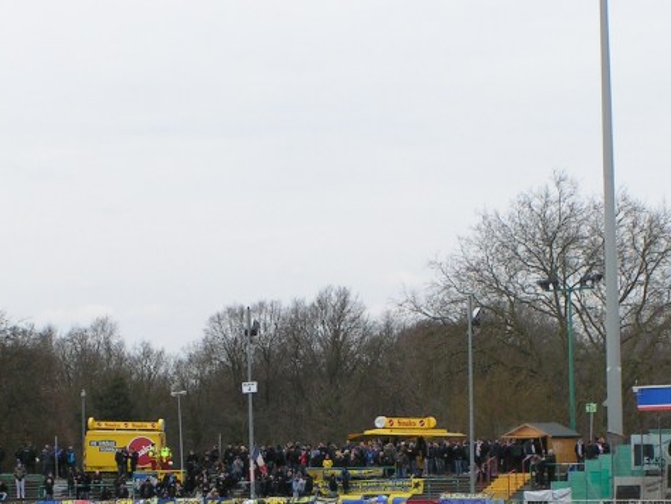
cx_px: 235
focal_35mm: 145
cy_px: 401
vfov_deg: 10.2
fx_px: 2812
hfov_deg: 13.6
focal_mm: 13.2
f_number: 5.6
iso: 50
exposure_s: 1/320
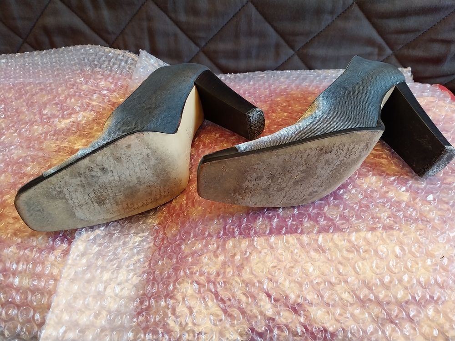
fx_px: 342
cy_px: 170
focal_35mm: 26
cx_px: 228
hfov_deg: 67.3
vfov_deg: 53.1
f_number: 1.8
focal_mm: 4
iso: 200
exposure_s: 1/50
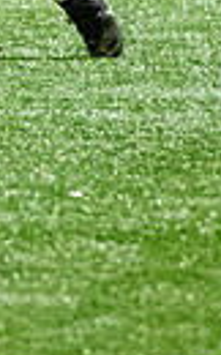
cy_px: -88
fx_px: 9243
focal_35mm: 957
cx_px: -109
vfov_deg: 2.2
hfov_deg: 1.4
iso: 8000
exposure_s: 1/1000
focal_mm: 94
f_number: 2.8
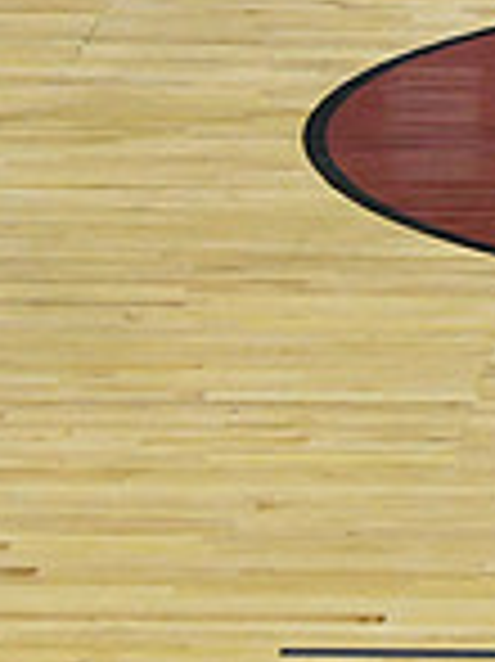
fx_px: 7599
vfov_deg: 5.0
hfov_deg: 3.7
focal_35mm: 398
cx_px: 1184
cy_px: -200
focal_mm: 70
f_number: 4
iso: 5000
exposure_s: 1/500
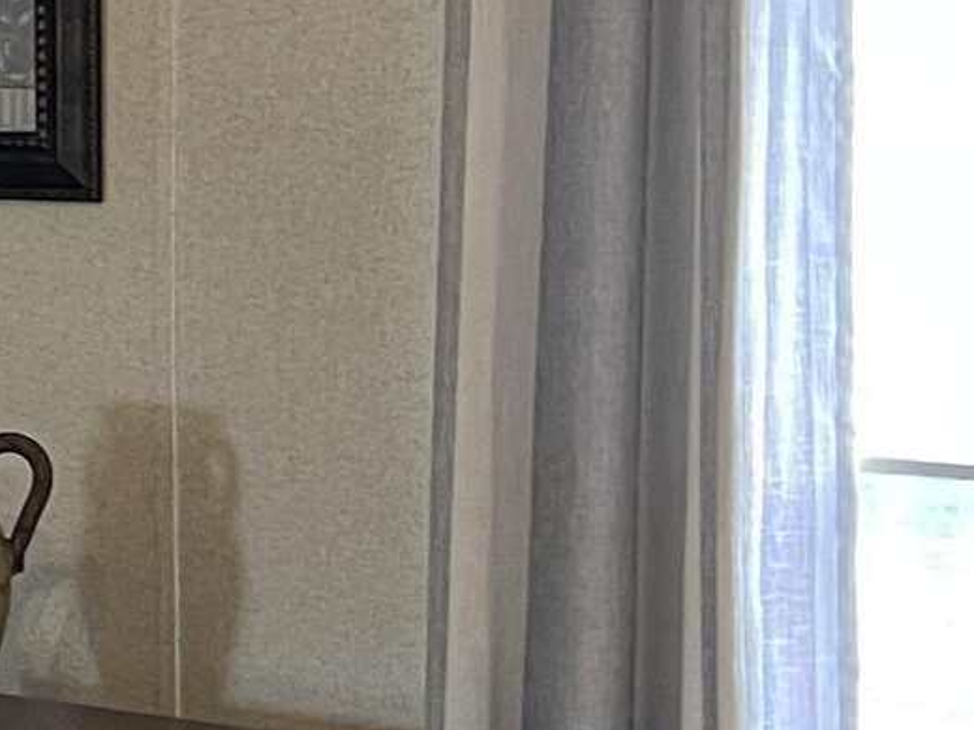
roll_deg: +1.0
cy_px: 206
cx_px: -576
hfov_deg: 12.1
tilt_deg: -2.9
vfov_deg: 9.6
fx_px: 4332
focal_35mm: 154
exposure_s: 1/60
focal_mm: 5.7
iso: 100
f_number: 1.5
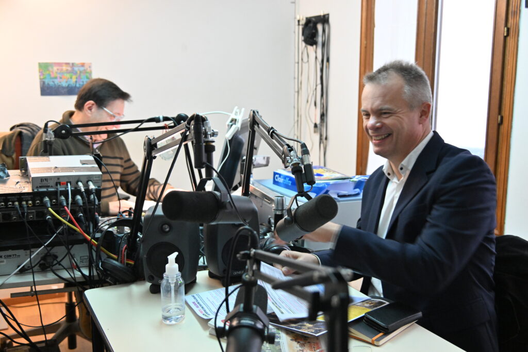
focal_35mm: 38
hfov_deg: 50.7
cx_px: 264
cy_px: 176
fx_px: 557
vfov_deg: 35.1
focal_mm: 38
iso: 5000
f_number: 4.8
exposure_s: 1/50
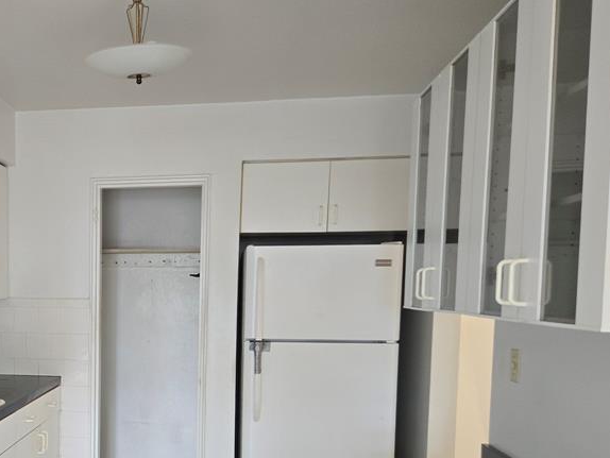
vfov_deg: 34.3
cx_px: 82
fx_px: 723
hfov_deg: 42.6
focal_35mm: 41
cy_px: 356
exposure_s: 1/120
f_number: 1.8
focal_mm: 5.4
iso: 250
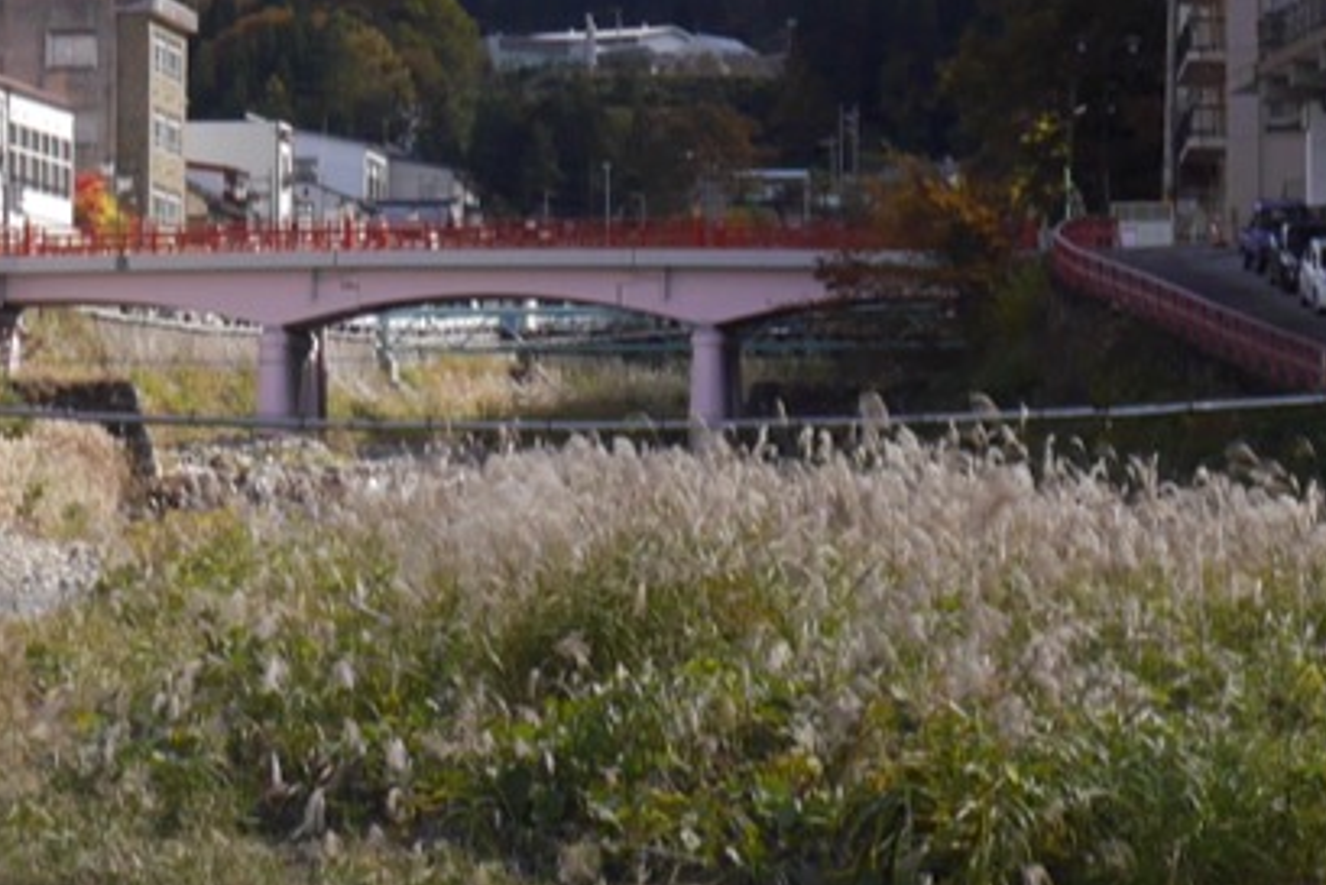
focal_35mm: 174
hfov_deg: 11.7
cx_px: 195
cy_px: 258
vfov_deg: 7.9
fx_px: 6411
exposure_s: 1/320
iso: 160
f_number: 8
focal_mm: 19
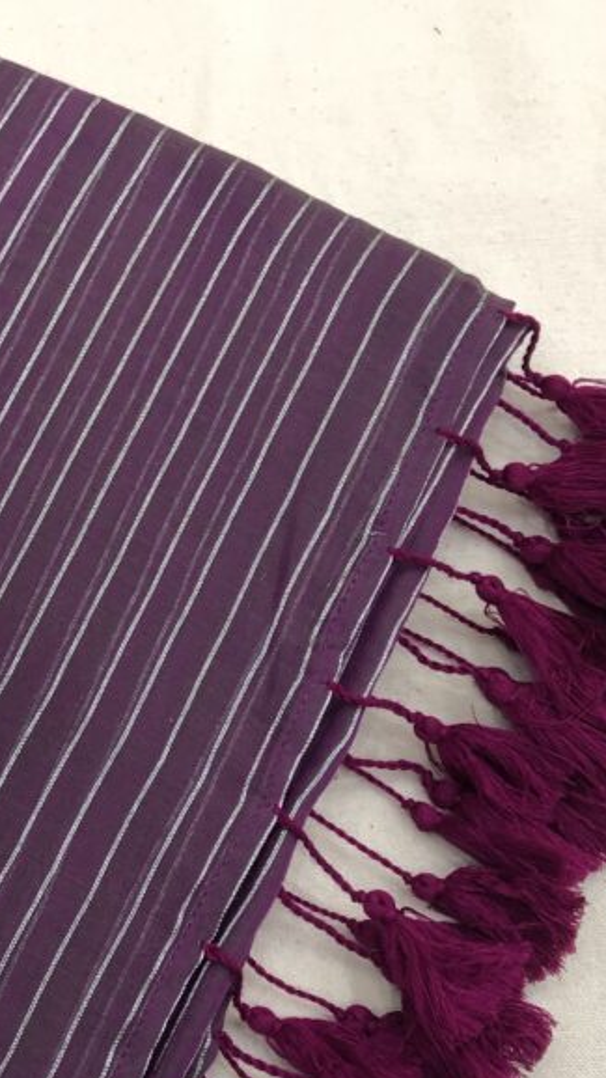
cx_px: 43
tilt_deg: -74.9
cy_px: 655
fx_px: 1543
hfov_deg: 21.6
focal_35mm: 54
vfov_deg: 38.3
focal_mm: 4
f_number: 1.8
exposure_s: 1/17
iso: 40
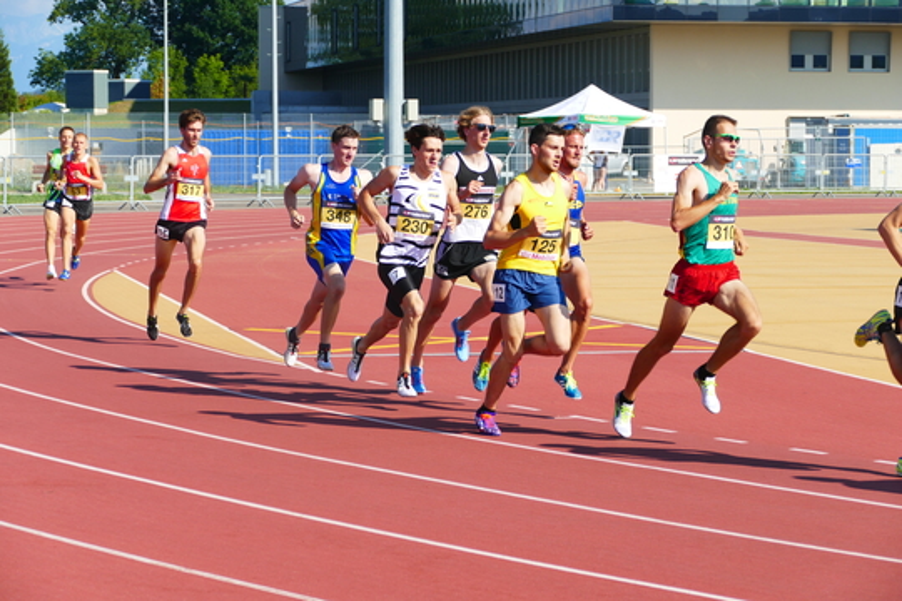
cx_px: 451
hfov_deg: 16.8
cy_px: 300
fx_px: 3057
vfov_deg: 11.2
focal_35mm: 122
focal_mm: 44.41
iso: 125
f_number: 3.9
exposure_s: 1/1000
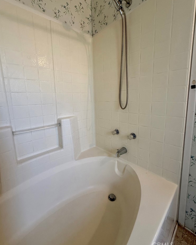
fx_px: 109
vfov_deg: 96.7
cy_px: 114
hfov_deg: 84.0
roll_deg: +0.6
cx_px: 97
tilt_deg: -8.4
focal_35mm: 15
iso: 200
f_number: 2.2
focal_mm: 2.22
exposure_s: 1/120
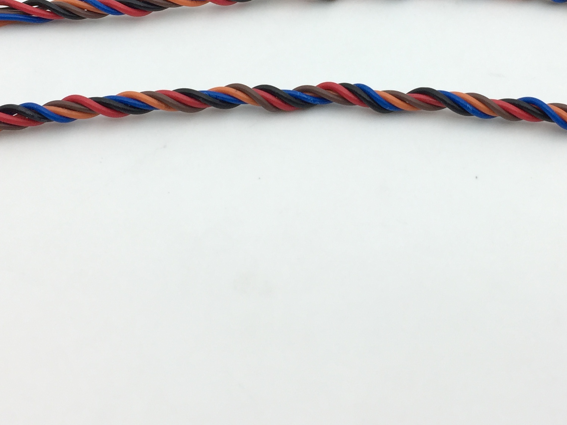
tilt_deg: -47.6
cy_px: 78
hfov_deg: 31.2
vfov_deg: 23.3
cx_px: 311
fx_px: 1015
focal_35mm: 62
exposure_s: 1/465
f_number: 2.2
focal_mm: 4.15
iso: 32
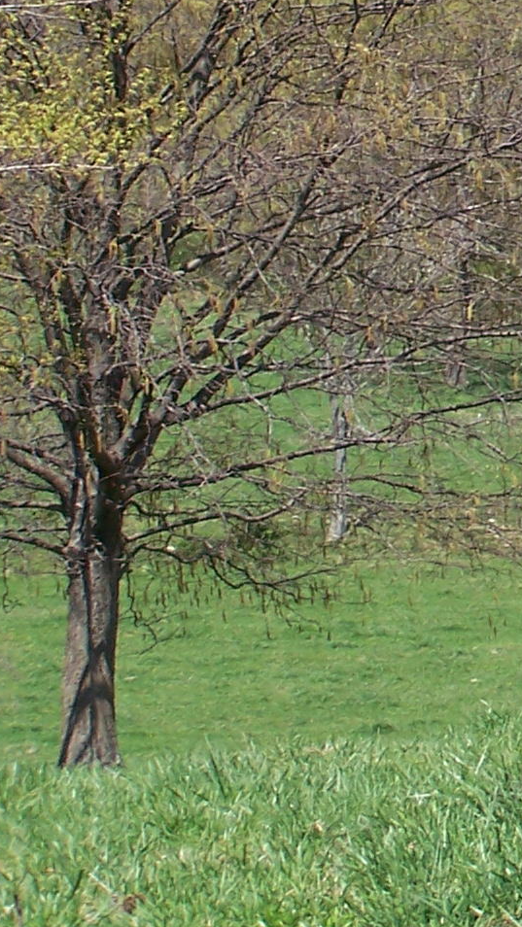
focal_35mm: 197
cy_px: -7
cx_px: 1239
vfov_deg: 10.8
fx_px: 4845
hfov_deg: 5.9
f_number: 3.2
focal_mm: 11.1
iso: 80
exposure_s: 1/1000
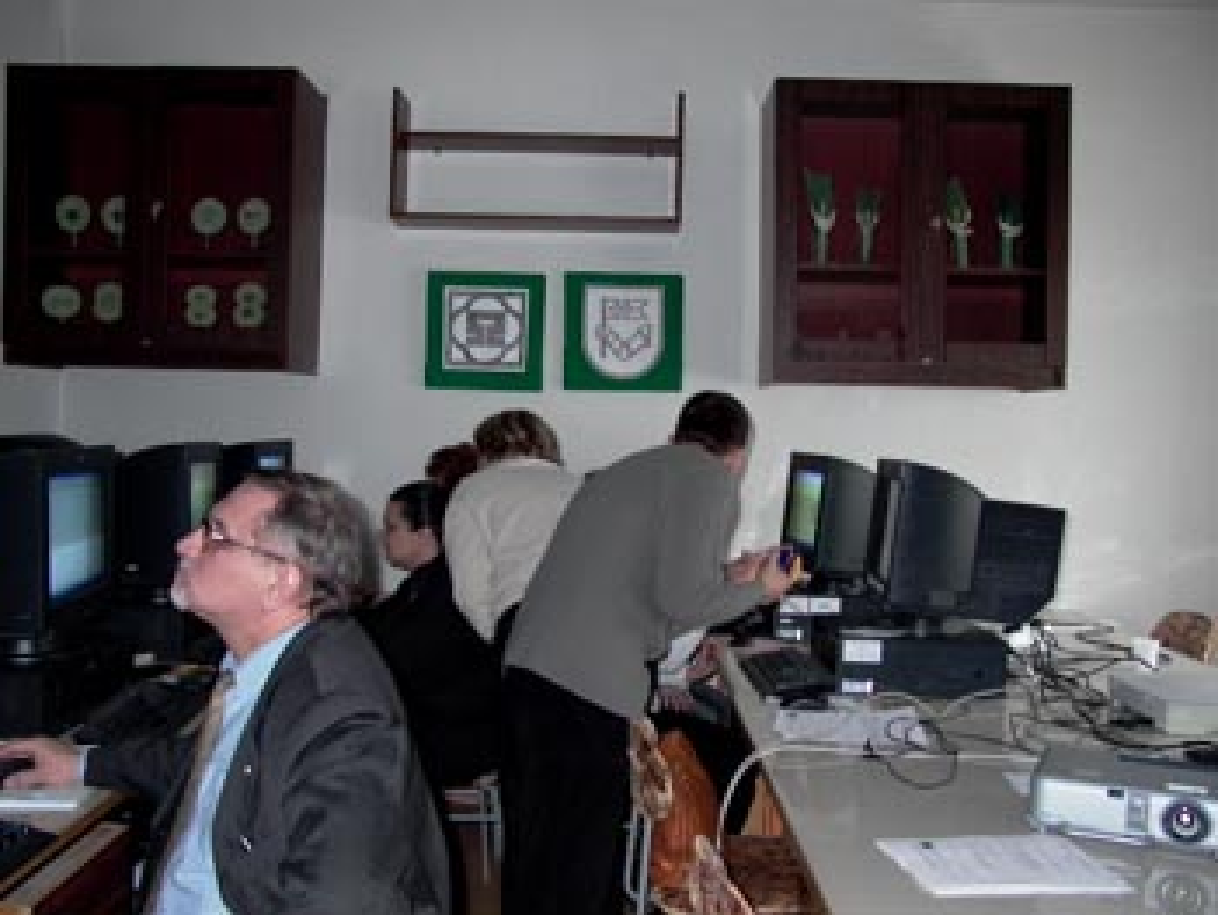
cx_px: 609
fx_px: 1162
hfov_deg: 55.3
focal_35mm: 33
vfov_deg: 43.0
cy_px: 458
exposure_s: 1/64.2
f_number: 2.04
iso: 100
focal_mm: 7.13
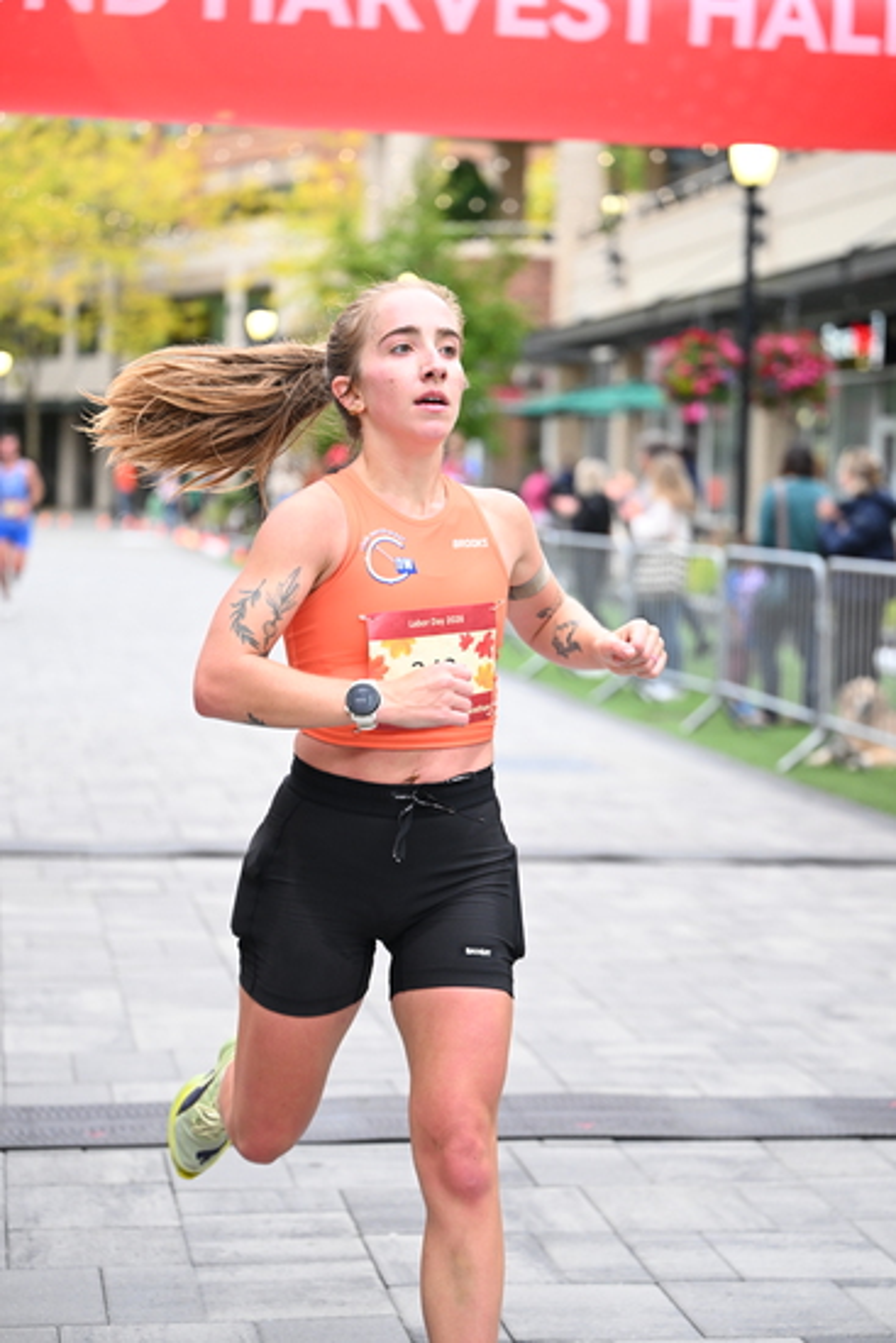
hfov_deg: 19.5
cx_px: 448
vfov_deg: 28.8
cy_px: 672
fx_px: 2611
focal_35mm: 70
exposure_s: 1/800
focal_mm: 70
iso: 1600
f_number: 2.8
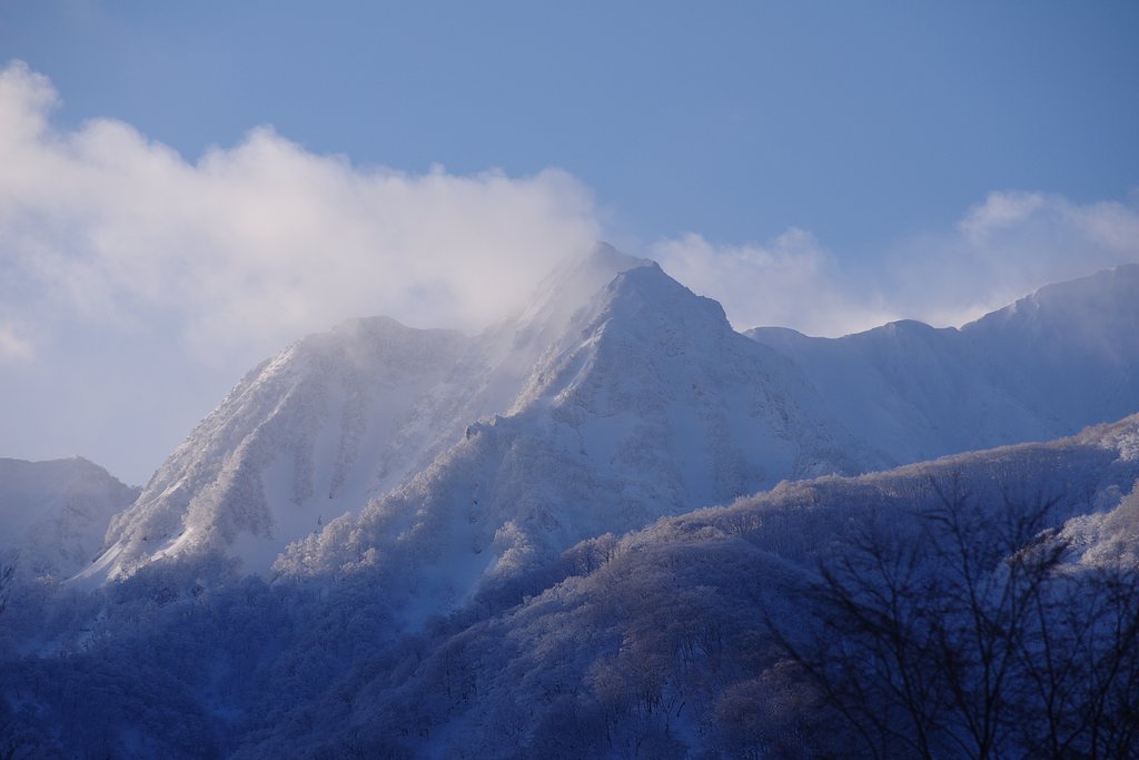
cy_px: 380
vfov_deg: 8.5
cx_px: 570
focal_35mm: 162
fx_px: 5126
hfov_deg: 12.7
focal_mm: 108
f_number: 4
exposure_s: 1/1000
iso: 100
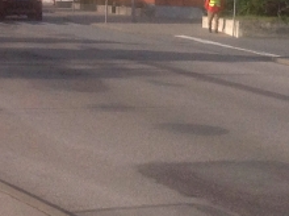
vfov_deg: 9.1
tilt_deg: -5.9
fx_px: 1358
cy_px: 52
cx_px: 434
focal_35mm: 163
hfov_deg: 11.6
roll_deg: -2.6
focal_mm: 4.28
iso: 50
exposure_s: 1/1439
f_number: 2.4
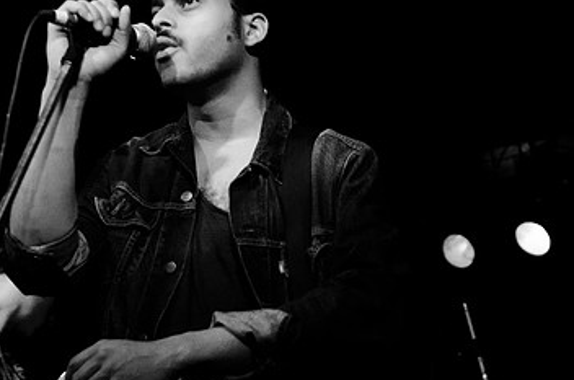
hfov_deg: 20.6
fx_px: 1575
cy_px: 232
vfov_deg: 13.7
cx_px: 390
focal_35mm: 99
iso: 2000
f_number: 2.8
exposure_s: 1/80
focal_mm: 40
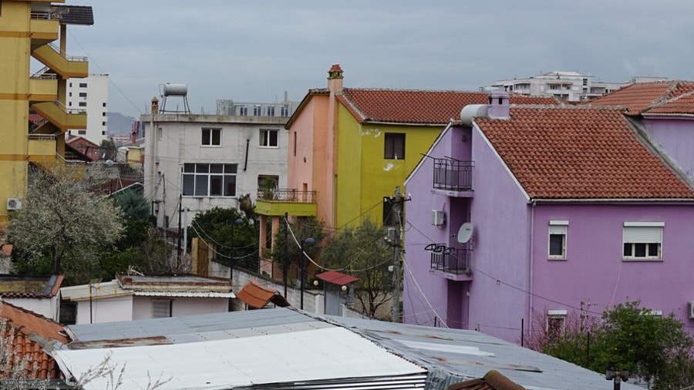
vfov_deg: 12.7
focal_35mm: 95
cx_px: 284
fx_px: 1748
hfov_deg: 22.4
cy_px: 116
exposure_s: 1/100
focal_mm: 34
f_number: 10
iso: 100
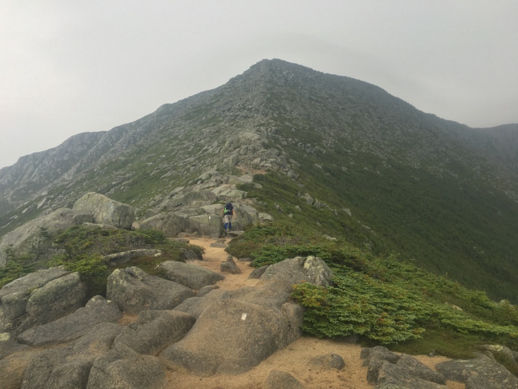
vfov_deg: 48.2
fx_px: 434
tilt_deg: +4.0
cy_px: 194
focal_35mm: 29
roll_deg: -0.6
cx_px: 259
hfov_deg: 61.7
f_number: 2.2
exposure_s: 1/30
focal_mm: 4.15
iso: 25
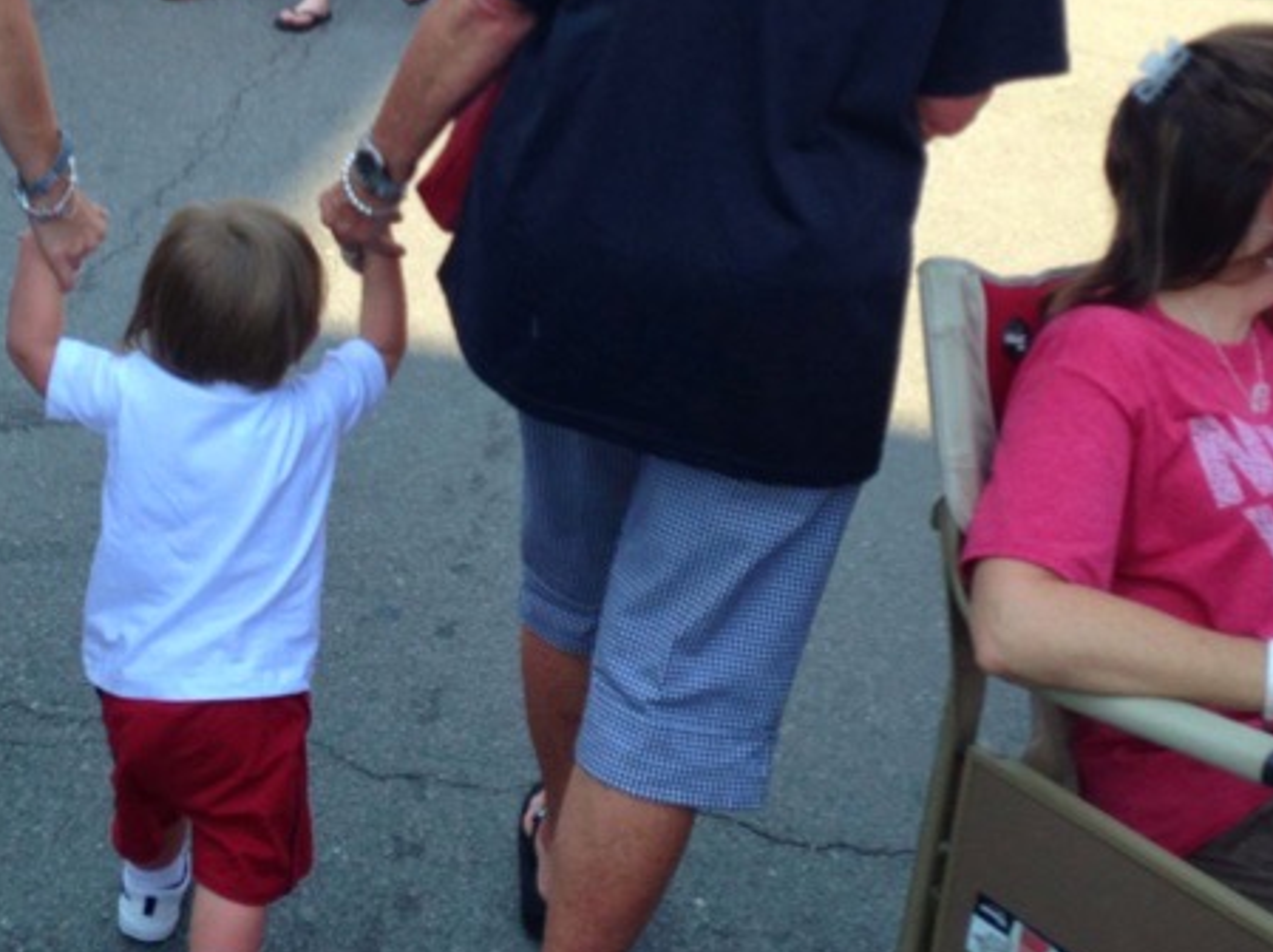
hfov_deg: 27.0
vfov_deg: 20.2
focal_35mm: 72
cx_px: 492
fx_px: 2646
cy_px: 196
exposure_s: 1/376
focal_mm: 4.13
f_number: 2.4
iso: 50
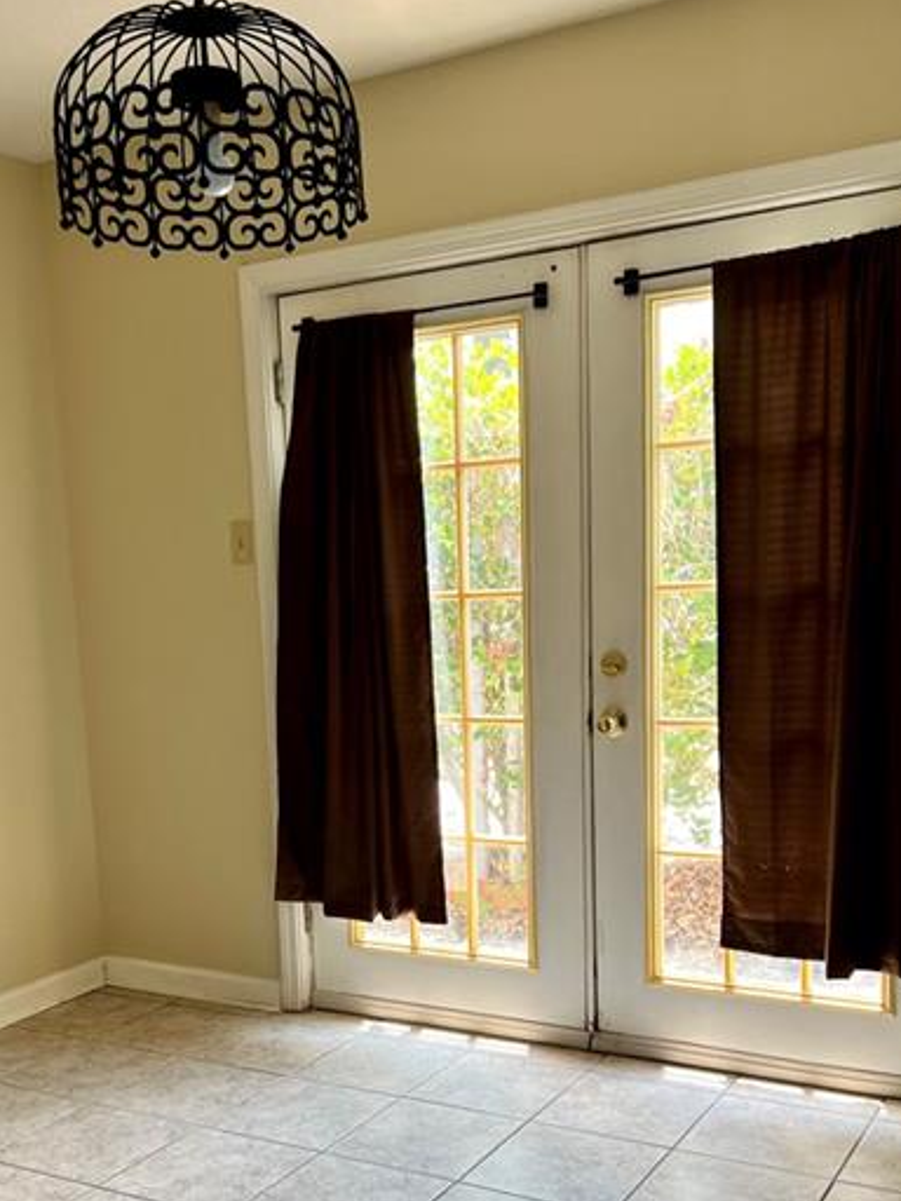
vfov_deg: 46.9
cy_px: 826
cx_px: 411
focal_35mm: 39
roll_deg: +4.6
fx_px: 1353
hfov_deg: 36.8
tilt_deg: -10.7
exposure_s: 1/121
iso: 50
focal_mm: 5.7
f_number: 1.5
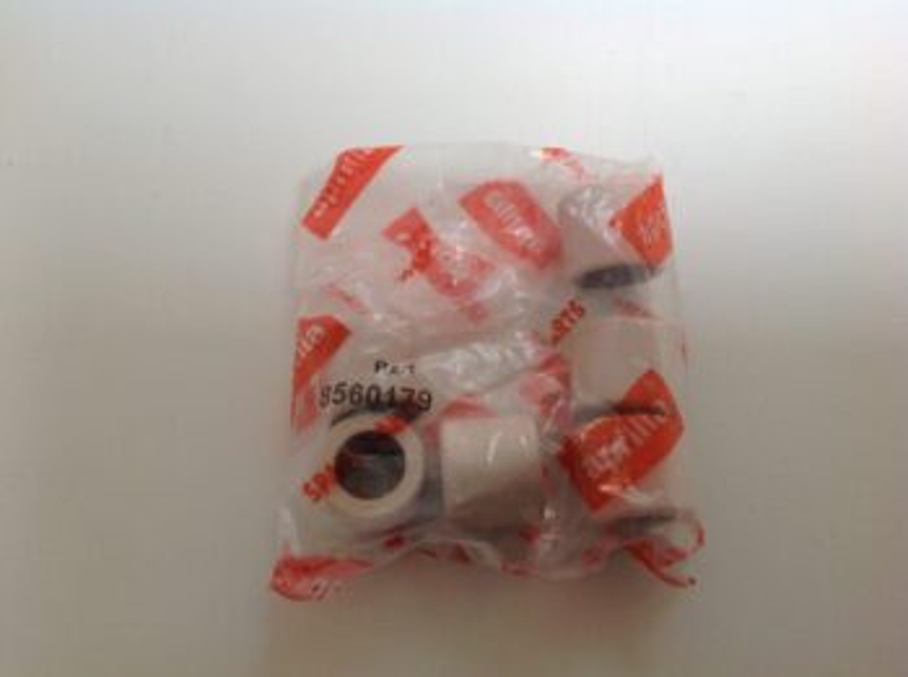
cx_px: 454
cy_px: 338
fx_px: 916
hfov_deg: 52.7
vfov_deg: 40.6
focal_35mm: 35
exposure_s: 1/60
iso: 50
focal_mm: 4.28
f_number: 2.4
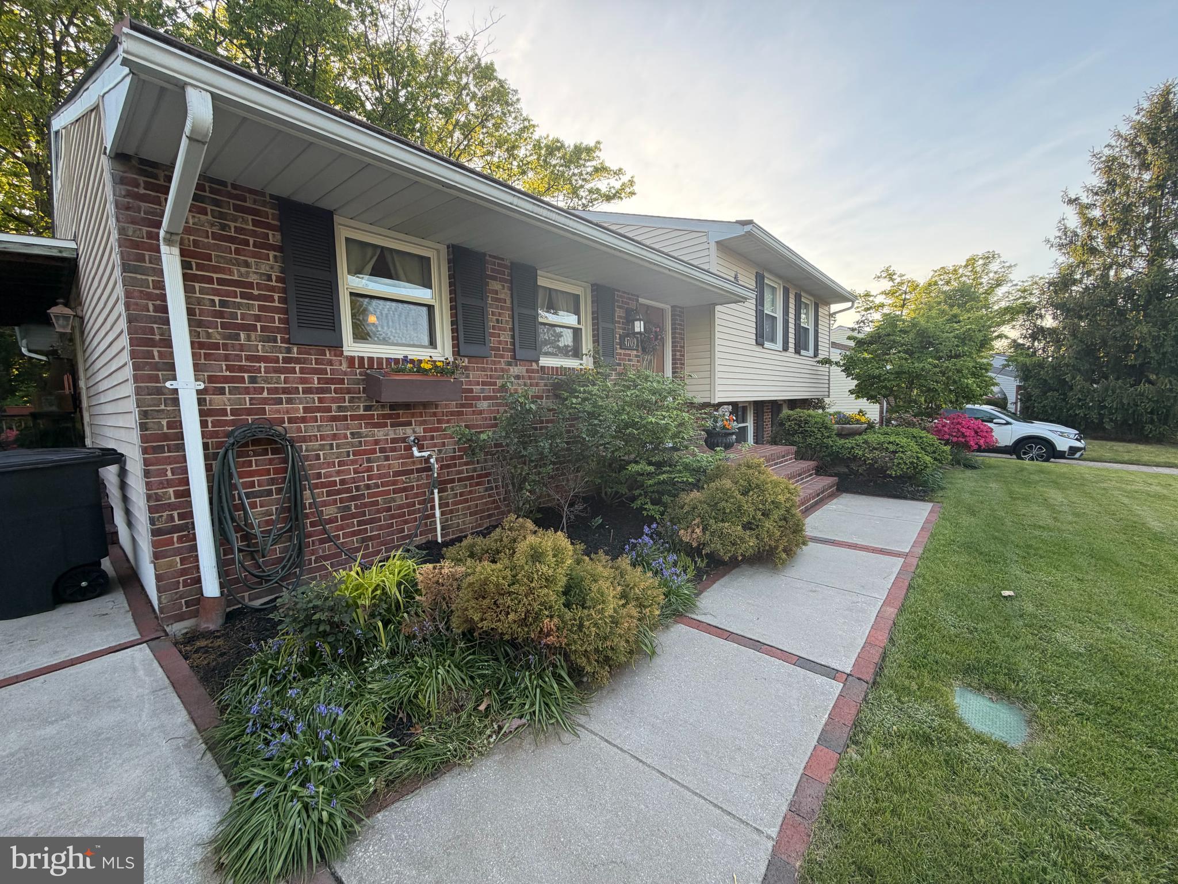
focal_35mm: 14
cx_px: 589
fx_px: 476
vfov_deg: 85.7
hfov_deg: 102.1
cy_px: 442
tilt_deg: -3.9
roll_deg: +2.3
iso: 64
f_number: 2.2
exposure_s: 1/152
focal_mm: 2.22
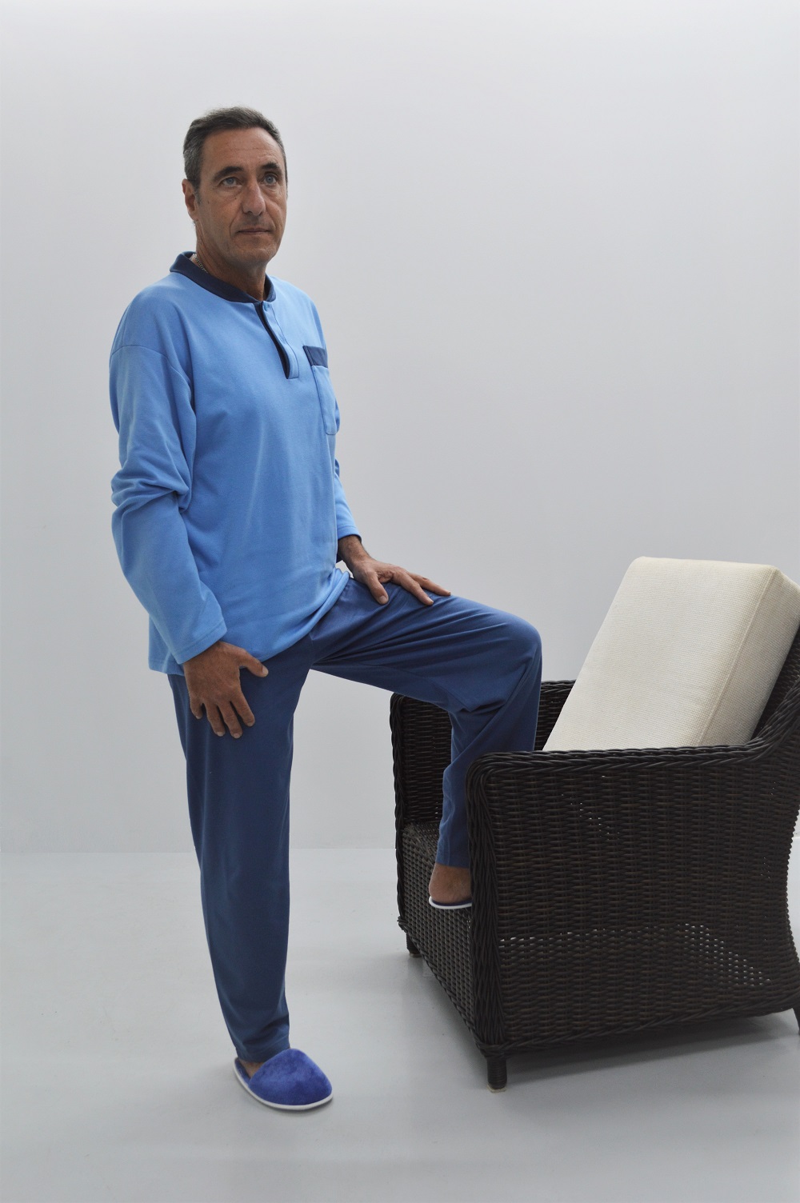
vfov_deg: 49.6
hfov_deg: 34.1
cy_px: 602
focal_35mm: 39
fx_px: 1302
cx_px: 400
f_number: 5.6
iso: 280
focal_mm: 26
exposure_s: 1/60
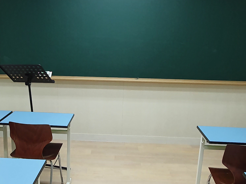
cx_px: 101
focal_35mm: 40
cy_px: 98
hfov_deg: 46.6
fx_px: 284
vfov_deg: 35.9
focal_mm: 1.8
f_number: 2.2
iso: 200
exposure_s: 1/60
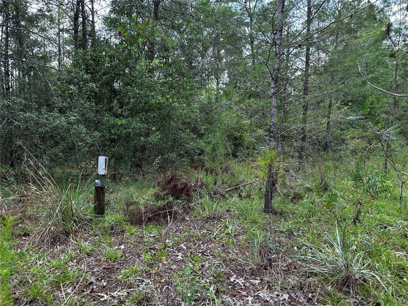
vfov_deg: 56.8
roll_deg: -0.9
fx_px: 283
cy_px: 153
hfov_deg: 71.6
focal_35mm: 24
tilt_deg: -2.5
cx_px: 204
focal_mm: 6.86
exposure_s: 1/406
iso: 80
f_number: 1.78
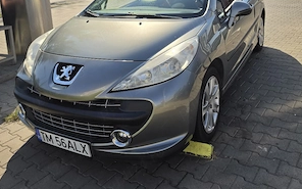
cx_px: 152
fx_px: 272
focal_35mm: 33
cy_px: 26
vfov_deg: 36.4
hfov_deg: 58.1
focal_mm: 6.5
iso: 50
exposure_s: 1/10000
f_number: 1.4
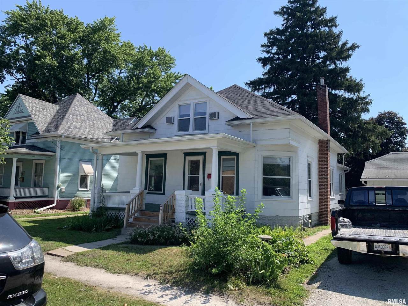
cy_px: 153
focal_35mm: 26
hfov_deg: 67.3
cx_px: 204
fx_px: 306
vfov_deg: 53.1
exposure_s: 1/1332
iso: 25
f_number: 1.8
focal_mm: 4.25
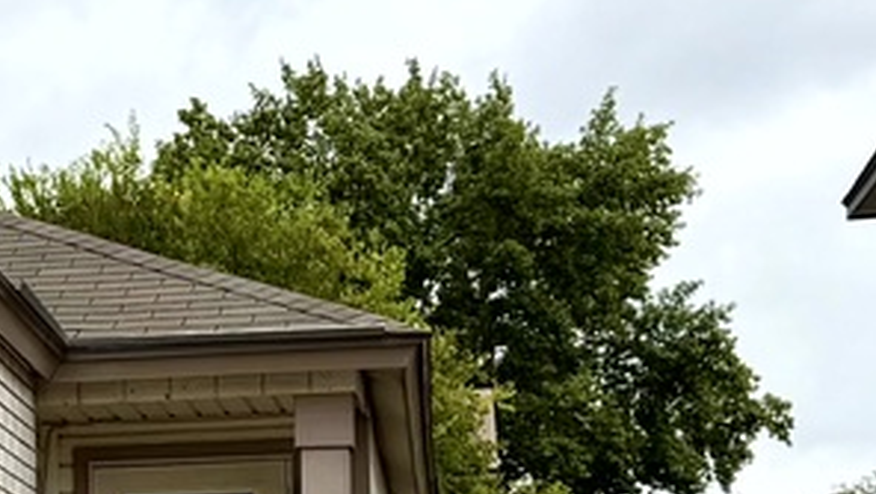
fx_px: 2952
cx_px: -296
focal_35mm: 127
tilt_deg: +1.0
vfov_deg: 9.4
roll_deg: +1.3
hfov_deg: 15.9
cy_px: 666
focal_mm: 6.76
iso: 80
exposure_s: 1/1855
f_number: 1.78
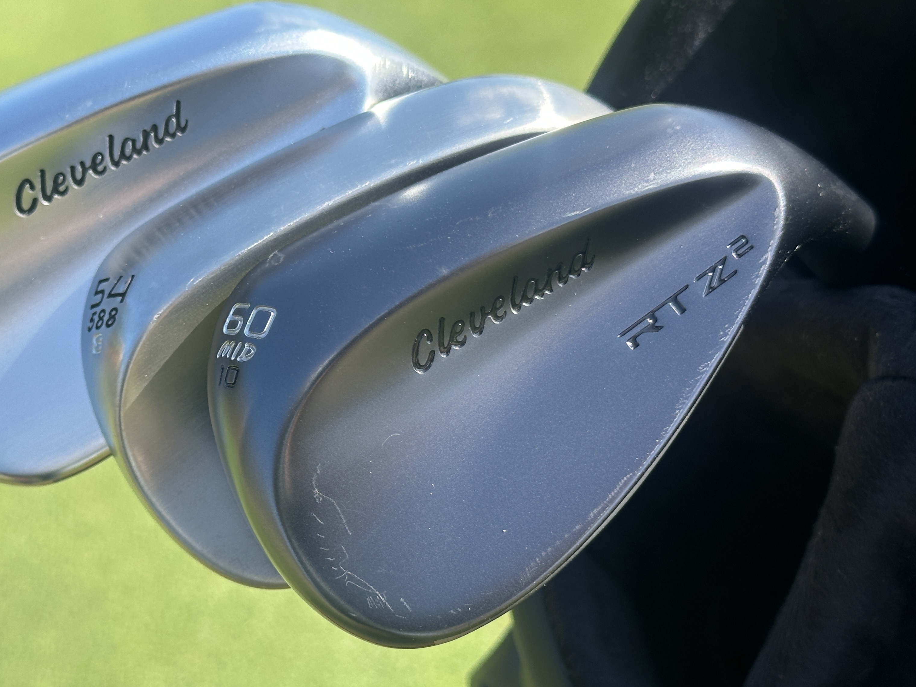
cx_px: 319
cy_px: 404
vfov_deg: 22.9
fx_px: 1694
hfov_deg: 30.1
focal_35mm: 64
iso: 64
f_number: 1.78
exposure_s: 1/1145
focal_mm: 6.86
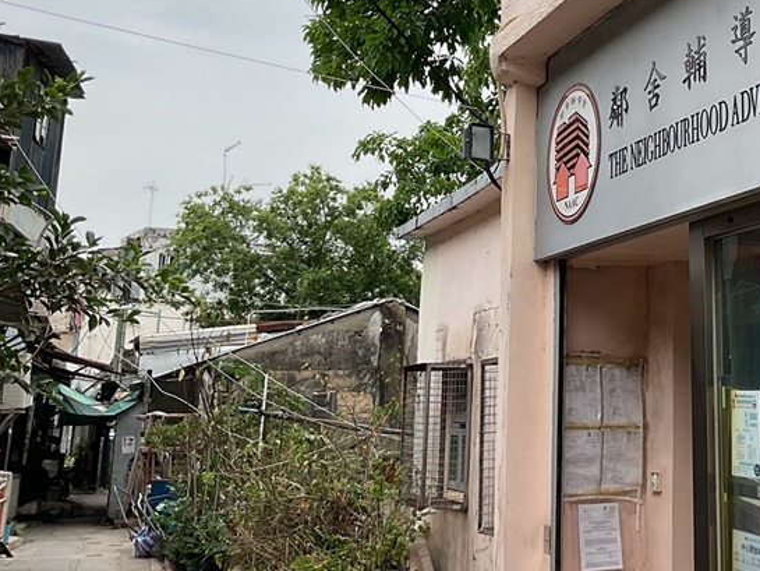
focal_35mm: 54
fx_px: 1186
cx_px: 660
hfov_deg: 33.9
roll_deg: +1.5
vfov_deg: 26.4
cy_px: 97
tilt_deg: +13.5
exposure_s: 1/666
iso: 16
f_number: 1.8
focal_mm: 3
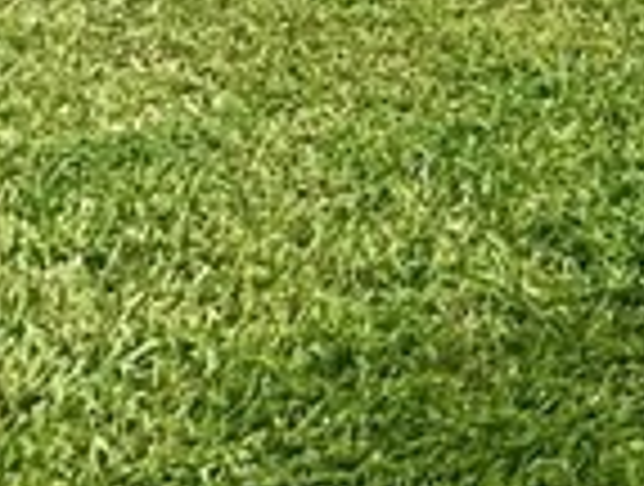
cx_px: 2036
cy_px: -958
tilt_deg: +6.2
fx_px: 1865
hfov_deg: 10.8
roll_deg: -2.7
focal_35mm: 100
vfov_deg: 10.6
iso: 50
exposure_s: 1/3610
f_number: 2.2
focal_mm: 2.22
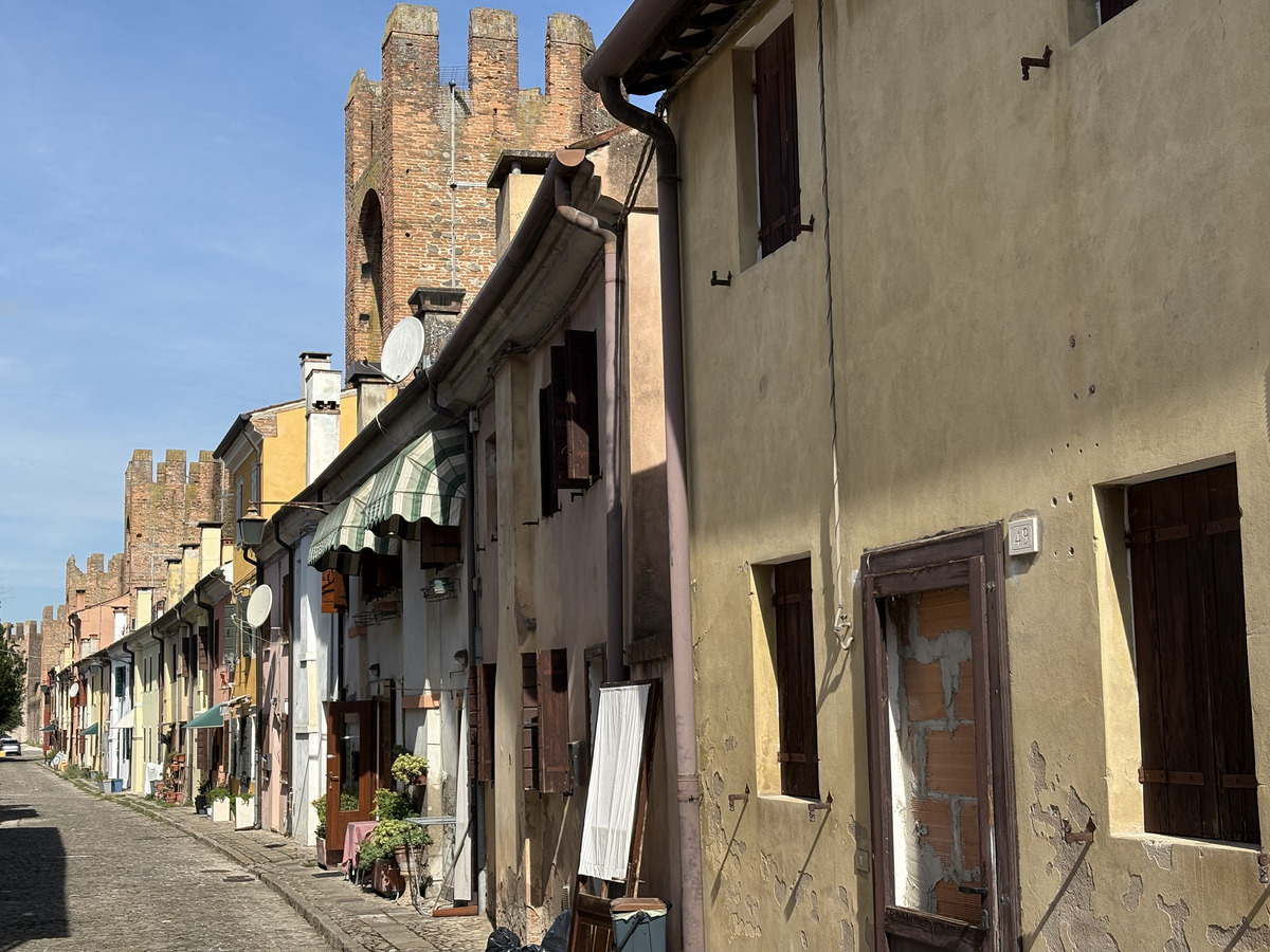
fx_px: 1908
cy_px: 476
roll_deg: +1.2
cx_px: 635
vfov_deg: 28.0
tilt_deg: +7.8
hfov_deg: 36.8
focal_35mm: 52
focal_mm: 5.96
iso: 40
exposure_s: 1/3636
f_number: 1.6
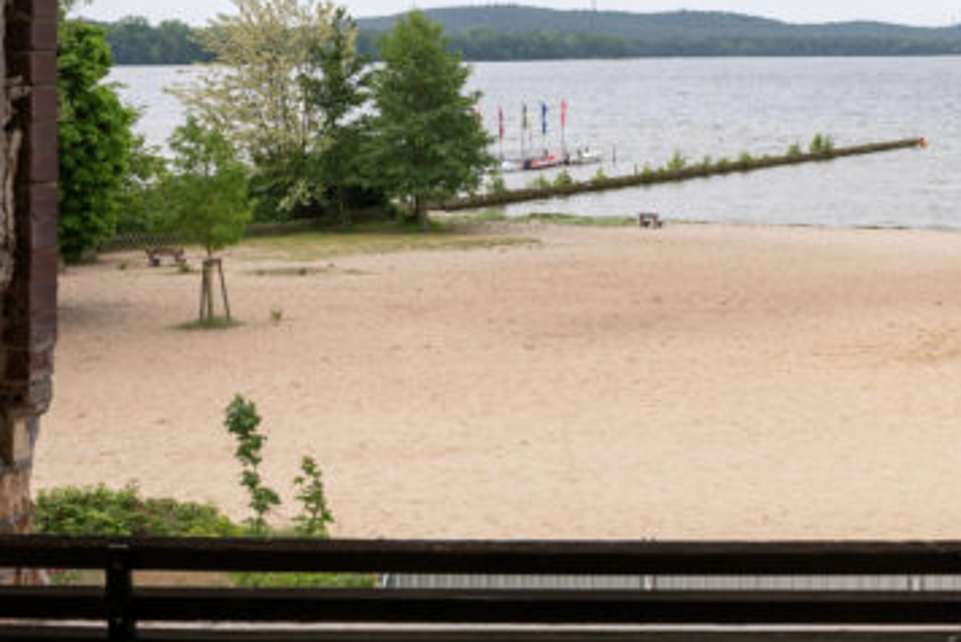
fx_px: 1843
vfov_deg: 19.6
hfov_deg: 25.9
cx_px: 1180
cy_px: 152
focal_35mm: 69
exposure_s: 1/500
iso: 200
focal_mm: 24
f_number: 8
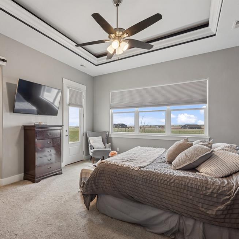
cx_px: 88
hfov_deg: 73.4
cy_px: 124
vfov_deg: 74.8
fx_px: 156
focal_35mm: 20
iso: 100
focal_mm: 15
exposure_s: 1/5
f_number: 11
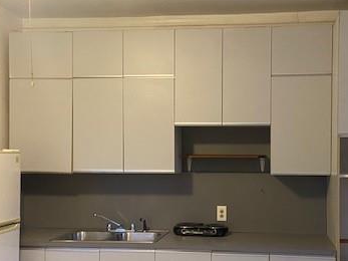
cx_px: 218
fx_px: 482
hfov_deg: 39.4
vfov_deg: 30.1
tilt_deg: -1.4
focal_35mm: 48
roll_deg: -0.2
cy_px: 170
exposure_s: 1/40
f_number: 1.8
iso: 500
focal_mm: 4.25
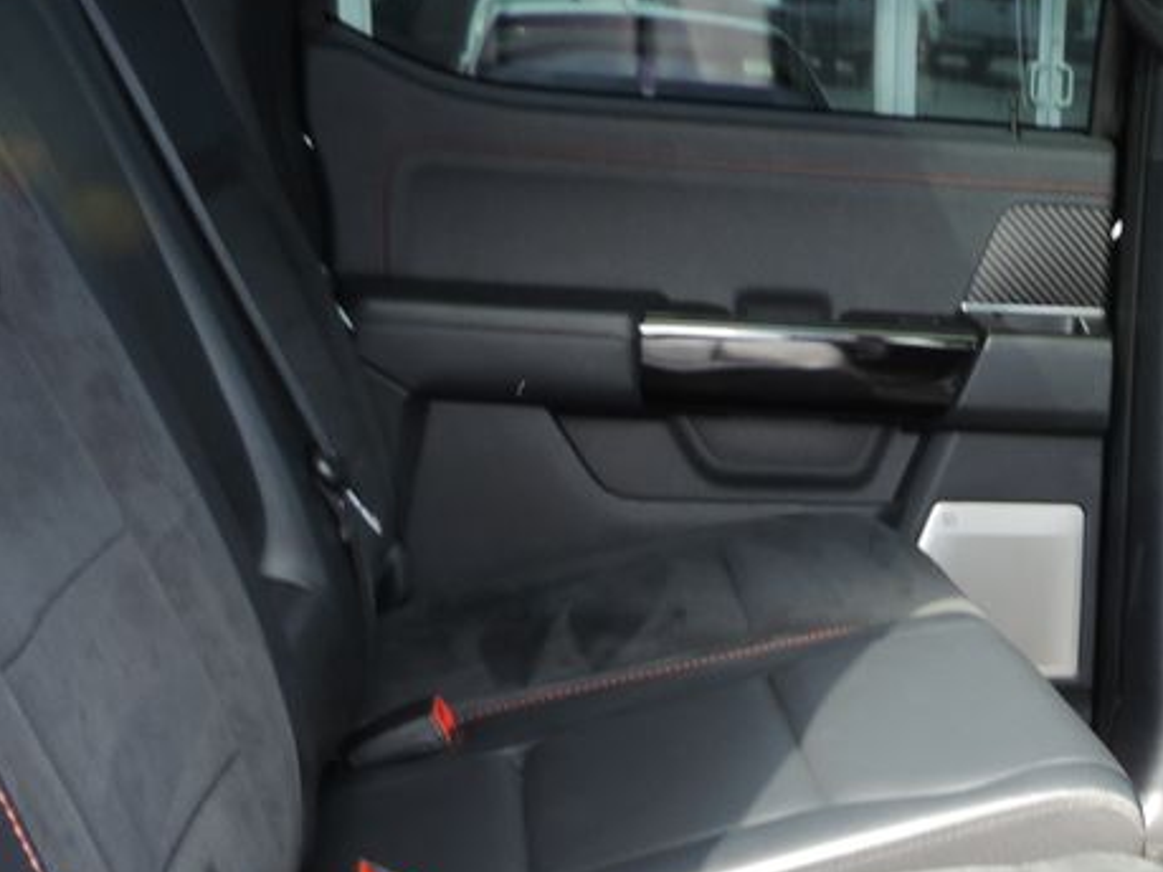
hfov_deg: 27.3
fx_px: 2250
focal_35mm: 67
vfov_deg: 21.1
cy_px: 902
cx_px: 1173
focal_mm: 4.3
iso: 80
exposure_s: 1/50
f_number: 3
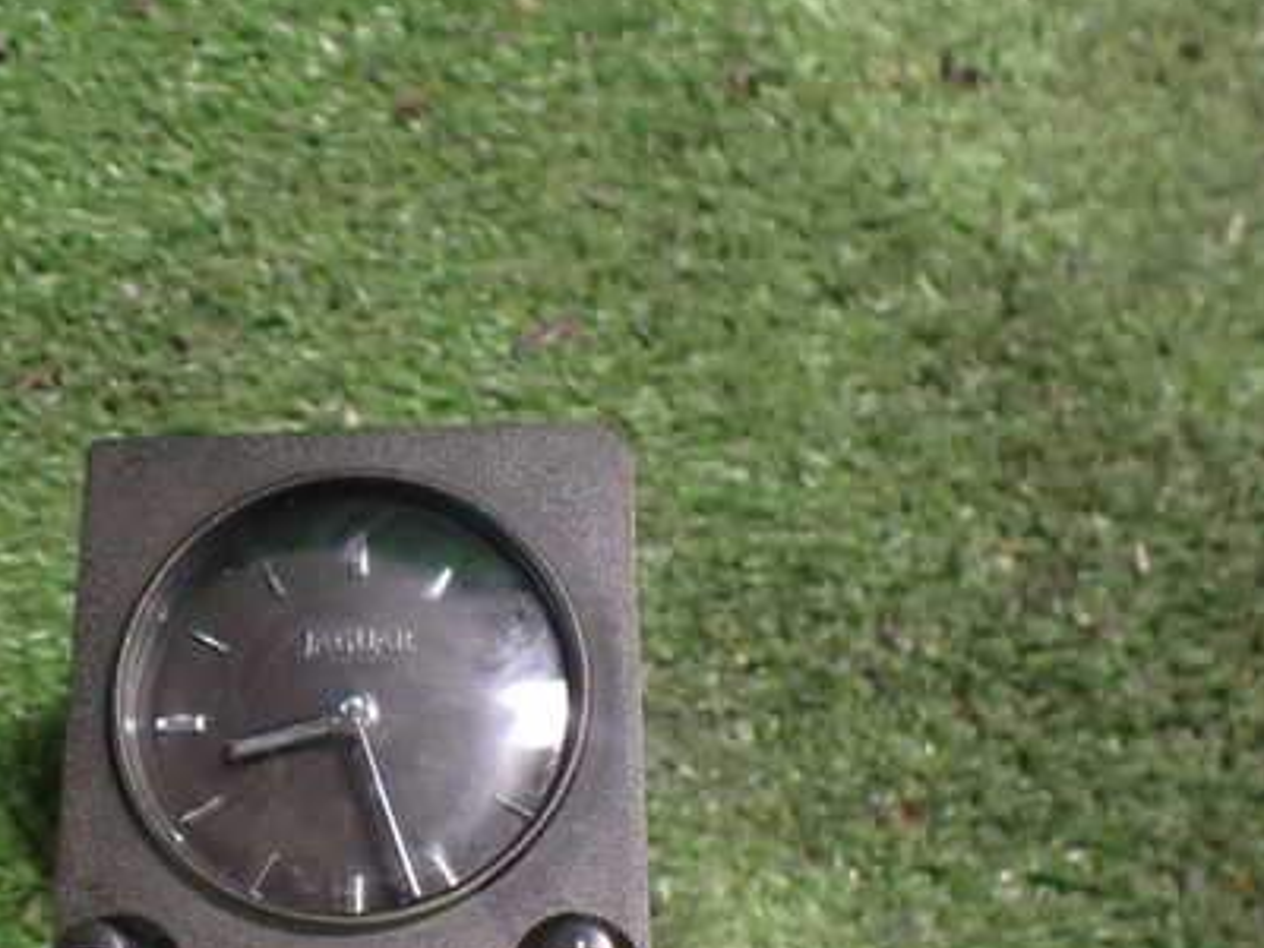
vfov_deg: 31.7
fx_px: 1643
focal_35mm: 45
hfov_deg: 41.0
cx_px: 332
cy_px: 692
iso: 1000
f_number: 2.3
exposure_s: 1/30
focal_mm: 5.4
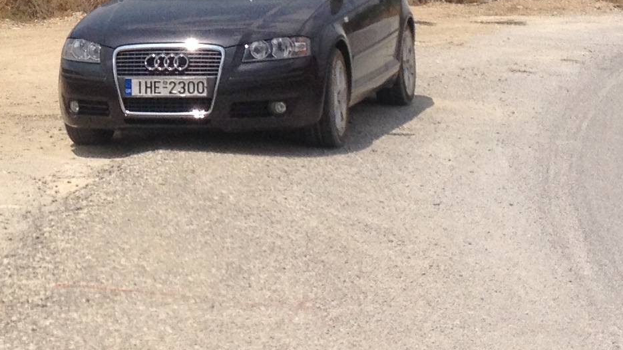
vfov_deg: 9.0
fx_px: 2197
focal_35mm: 133
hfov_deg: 15.9
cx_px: 49
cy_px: -55
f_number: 2.4
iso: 50
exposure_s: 1/3690
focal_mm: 4.28
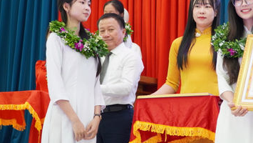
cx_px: 190
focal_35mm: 86
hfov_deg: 24.5
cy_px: 50
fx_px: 577
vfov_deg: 14.1
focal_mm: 36
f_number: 4
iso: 800
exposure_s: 1/60
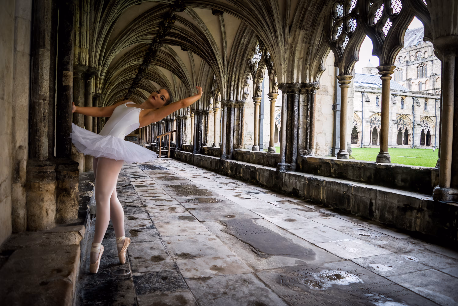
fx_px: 343
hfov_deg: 67.4
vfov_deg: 47.9
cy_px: 153
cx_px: 229
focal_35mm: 27
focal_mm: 18
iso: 200
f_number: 3.5
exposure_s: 1/60
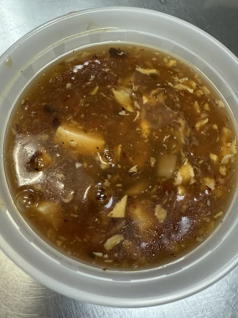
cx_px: 119
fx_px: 220
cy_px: 159
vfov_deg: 71.6
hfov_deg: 56.8
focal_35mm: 24
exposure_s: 1/103
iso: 250
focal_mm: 2.22
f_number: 2.2
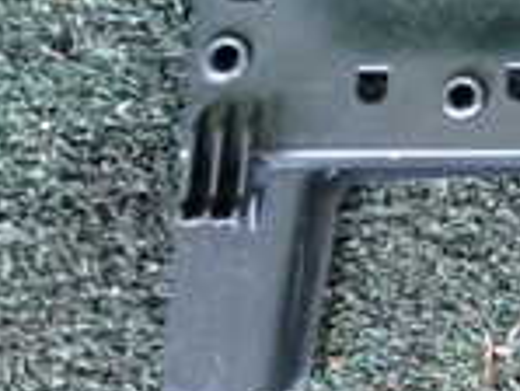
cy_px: -143
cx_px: 876
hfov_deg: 14.6
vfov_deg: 11.9
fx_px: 1819
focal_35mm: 121
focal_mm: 5.4
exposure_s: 1/30
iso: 640
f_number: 2.3
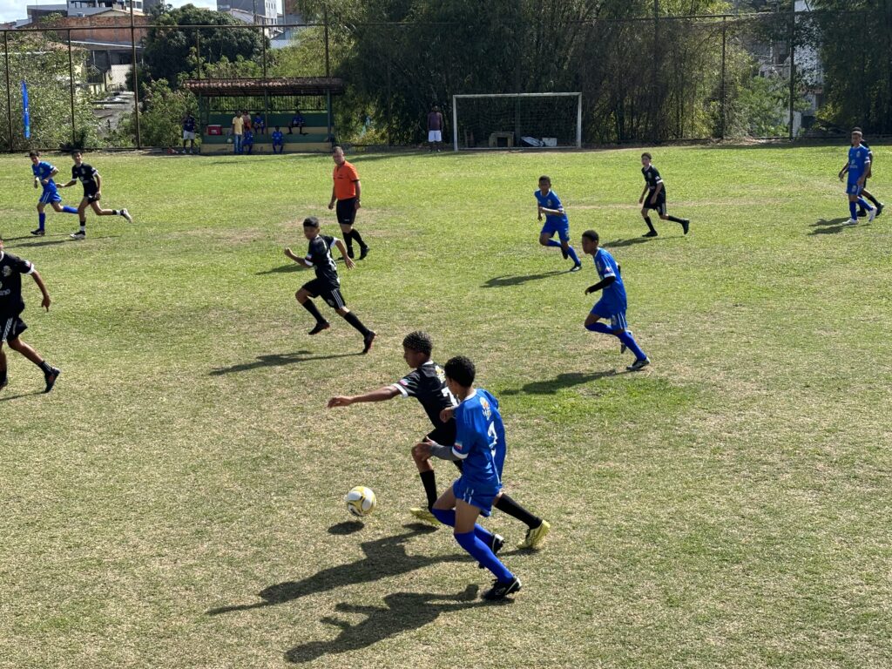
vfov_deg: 28.0
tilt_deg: -10.3
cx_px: 446
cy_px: 334
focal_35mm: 52
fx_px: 1340
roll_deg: +1.2
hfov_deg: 36.8
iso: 40
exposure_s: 1/1949
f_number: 1.6
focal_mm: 5.96
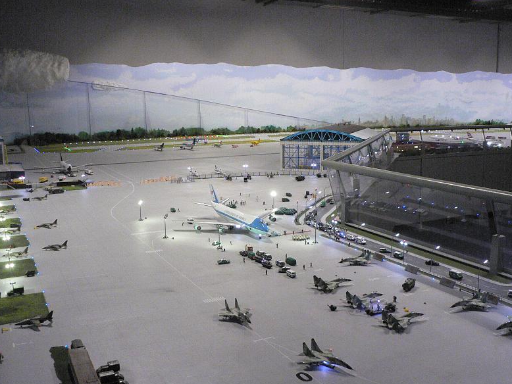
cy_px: 195
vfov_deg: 38.7
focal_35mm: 37
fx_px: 547
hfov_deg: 50.1
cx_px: 255
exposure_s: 1/30
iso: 400
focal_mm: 6
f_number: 2.8
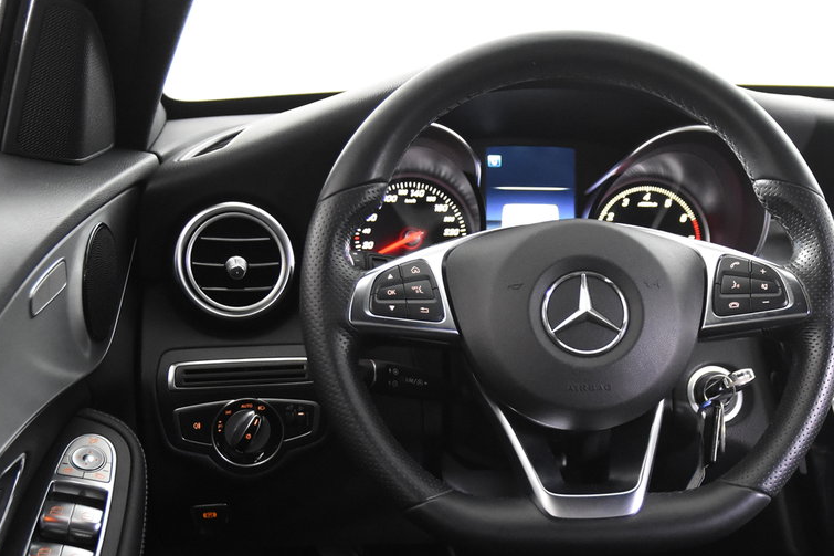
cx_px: 535
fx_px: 1413
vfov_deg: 21.9
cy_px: 455
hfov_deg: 32.7
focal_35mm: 61
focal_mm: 24
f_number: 3
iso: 4000
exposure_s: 1/40
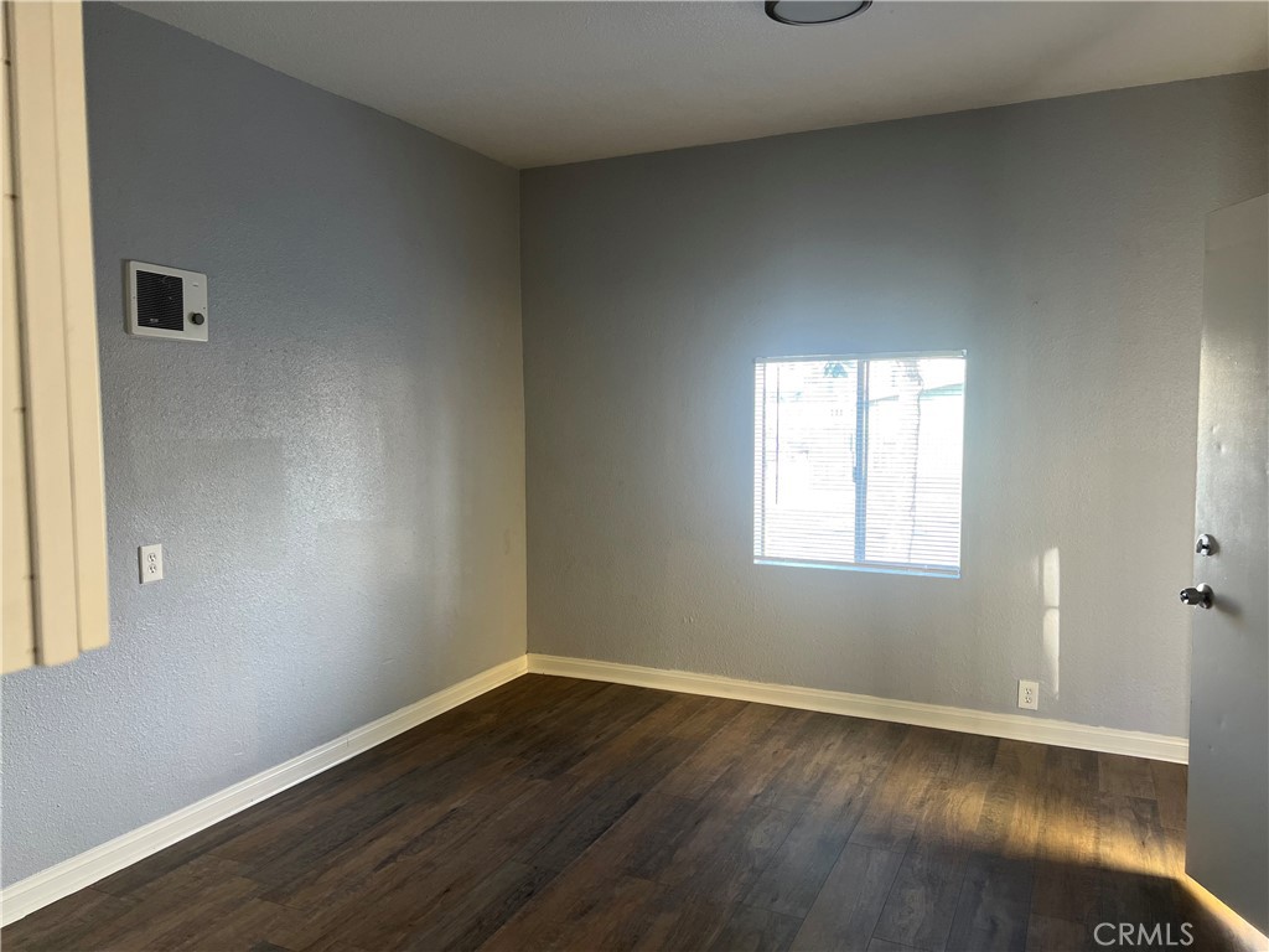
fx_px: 953
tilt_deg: -4.8
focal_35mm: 26
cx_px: 634
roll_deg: +0.6
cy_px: 476
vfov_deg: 53.1
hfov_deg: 67.3
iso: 125
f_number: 1.5
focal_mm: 5.7
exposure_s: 1/121
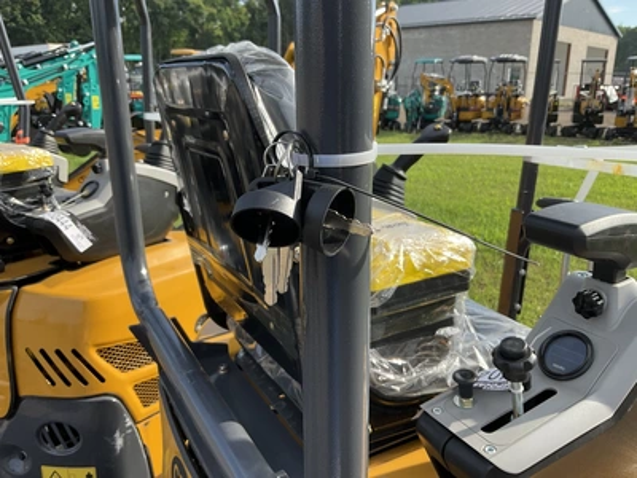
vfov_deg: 48.2
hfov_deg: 61.7
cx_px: 318
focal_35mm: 29
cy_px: 239
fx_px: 534
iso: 25
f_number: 1.8
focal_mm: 3
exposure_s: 1/606
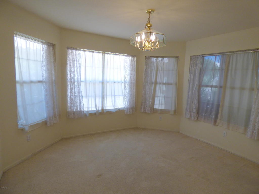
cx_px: 130
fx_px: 150
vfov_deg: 66.0
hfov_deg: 81.7
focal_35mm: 20
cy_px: 97
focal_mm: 3.58
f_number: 2.8
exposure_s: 1/60
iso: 125
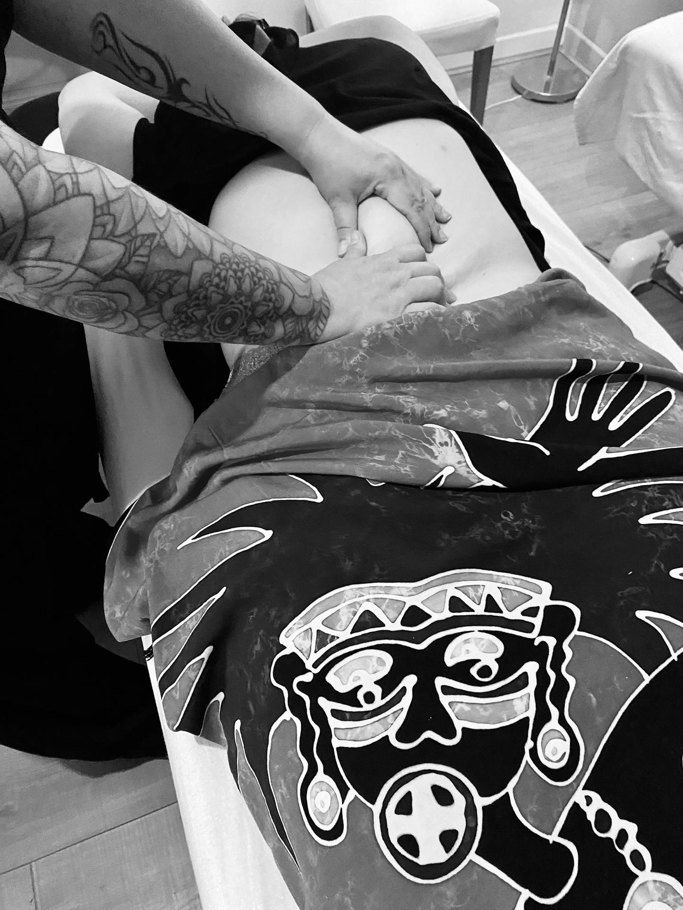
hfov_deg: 53.1
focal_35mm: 26
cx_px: 342
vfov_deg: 67.3
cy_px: 455
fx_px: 684
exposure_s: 1/25
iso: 640
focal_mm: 4.25
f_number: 1.8
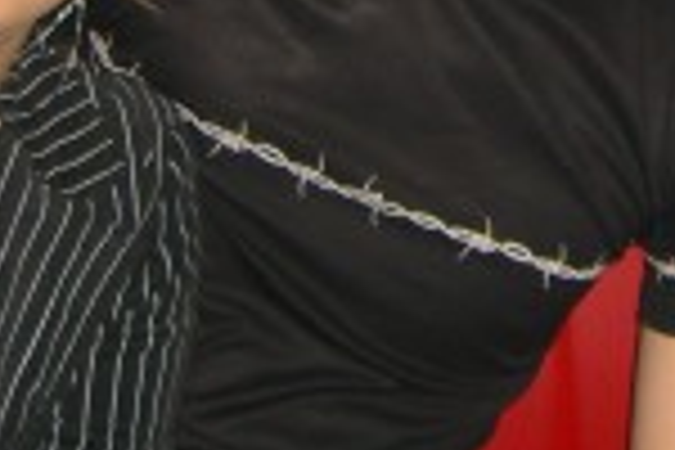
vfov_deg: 8.5
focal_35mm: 158
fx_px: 2962
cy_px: -153
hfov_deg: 12.8
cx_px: 693
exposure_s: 1/60
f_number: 2.8
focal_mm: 7.9
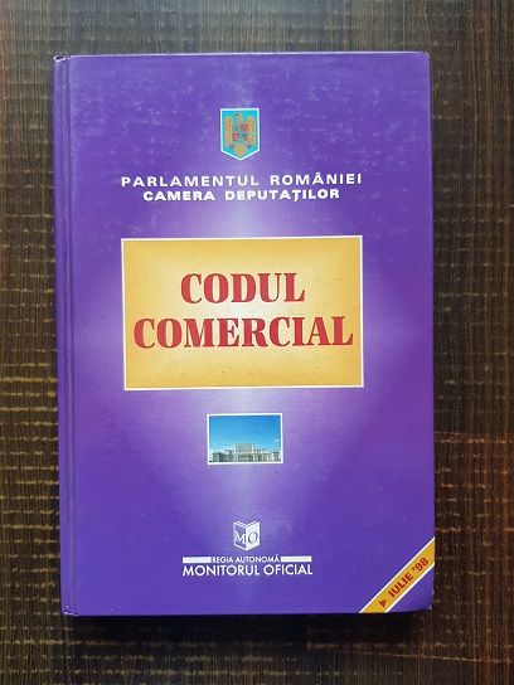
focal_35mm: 26
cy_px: 342
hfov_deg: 53.1
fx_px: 515
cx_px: 257
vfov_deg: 67.3
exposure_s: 1/30
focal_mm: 4.3
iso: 160
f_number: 1.7
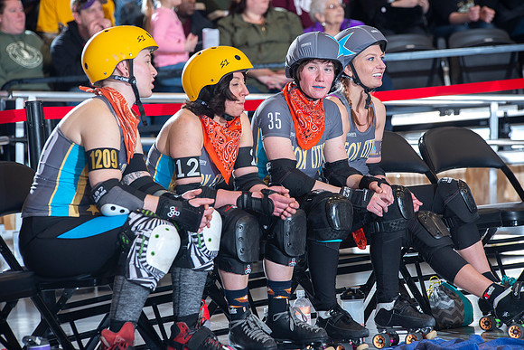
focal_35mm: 185
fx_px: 2693
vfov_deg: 7.4
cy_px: 175
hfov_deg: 11.1
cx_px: 262
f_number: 5.6
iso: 640
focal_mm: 185
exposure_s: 1/160
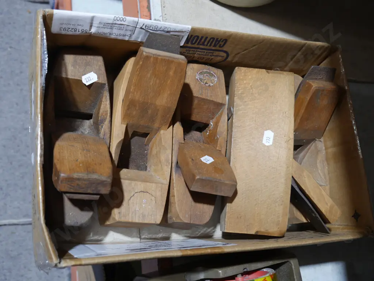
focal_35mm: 42
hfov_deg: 44.8
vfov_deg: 34.3
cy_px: 140
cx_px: 187
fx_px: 454
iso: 800
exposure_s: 1/60
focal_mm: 21
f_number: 4.6
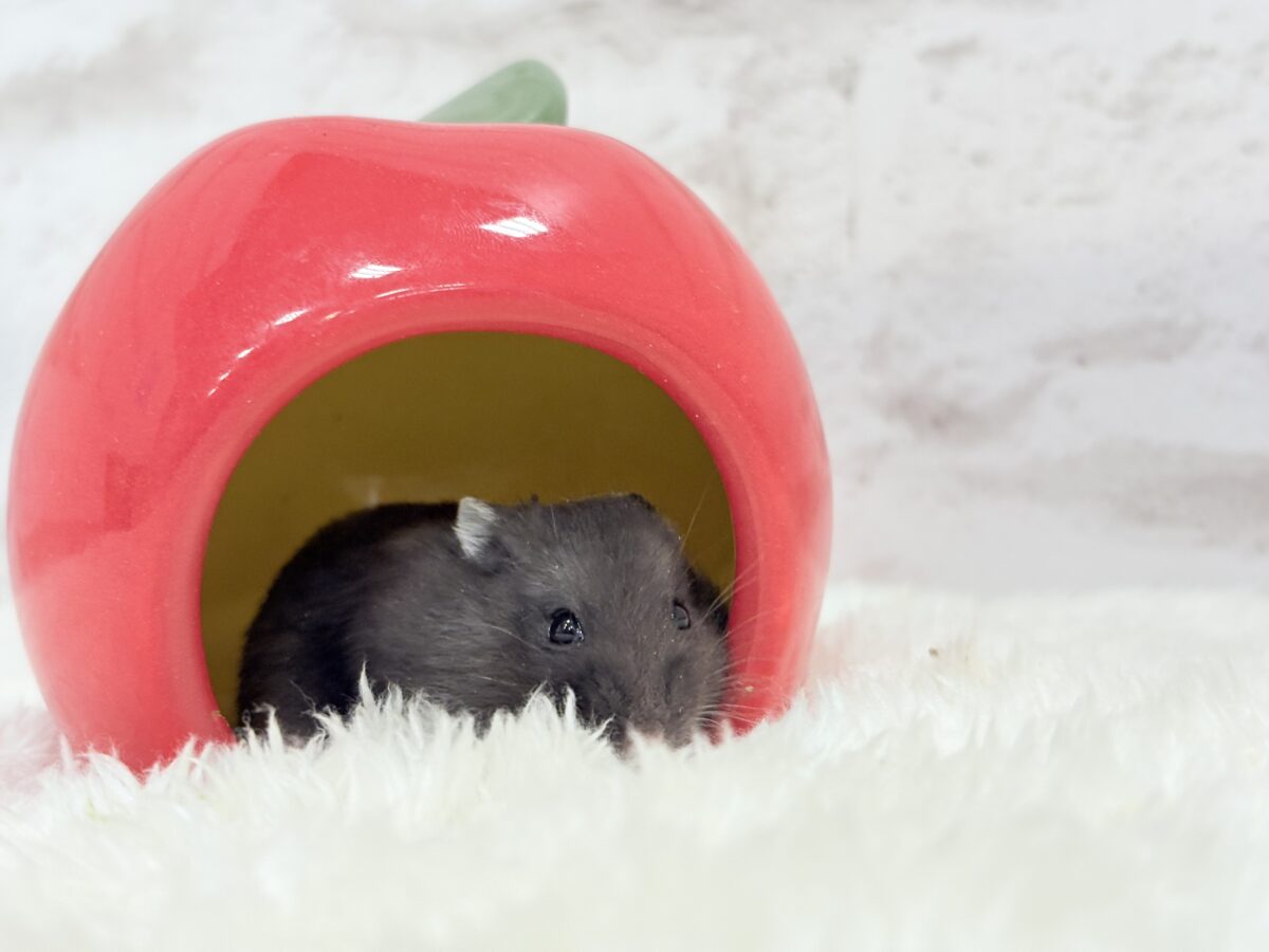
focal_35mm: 52
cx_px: 634
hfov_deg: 36.8
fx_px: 1906
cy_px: 476
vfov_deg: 28.0
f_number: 1.6
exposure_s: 1/50
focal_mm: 5.96
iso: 50
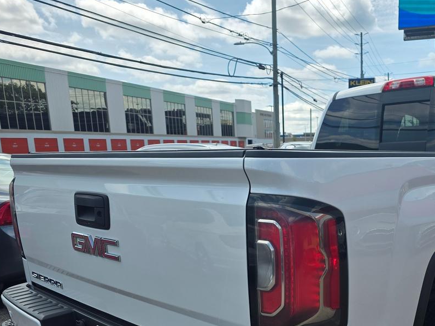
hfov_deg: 48.3
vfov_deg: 37.4
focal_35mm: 37
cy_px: 258
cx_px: 325
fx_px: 465
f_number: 1.7
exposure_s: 1/4057
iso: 80
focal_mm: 6.3
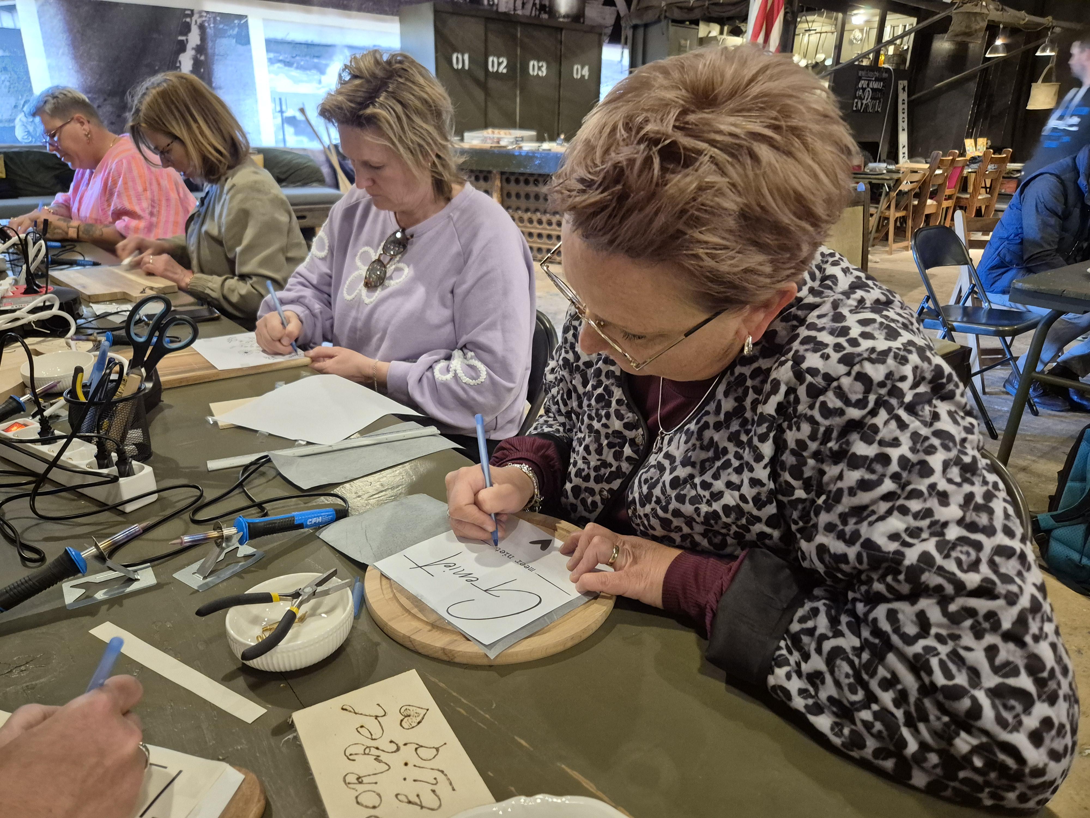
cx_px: 545
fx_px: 724
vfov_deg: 58.9
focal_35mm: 23
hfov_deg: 73.9
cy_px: 409
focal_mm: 5.4
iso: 1600
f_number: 1.8
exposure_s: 1/25
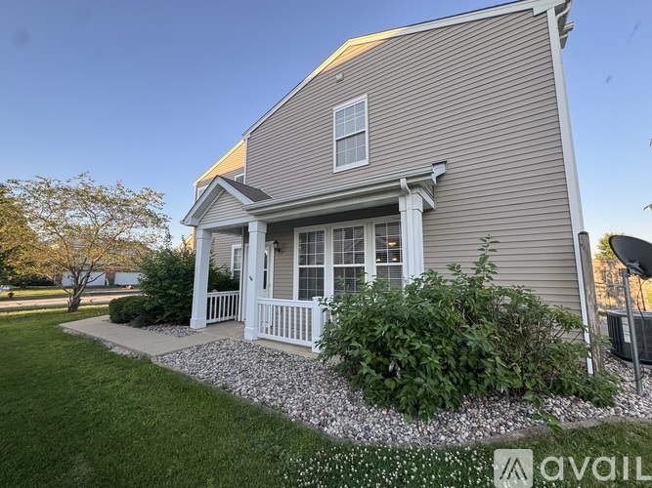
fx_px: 264
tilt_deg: +7.8
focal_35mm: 14
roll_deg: +0.2
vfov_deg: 85.7
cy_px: 244
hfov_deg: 102.1
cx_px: 326
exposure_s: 1/192
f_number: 2.2
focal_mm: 2.22
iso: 40
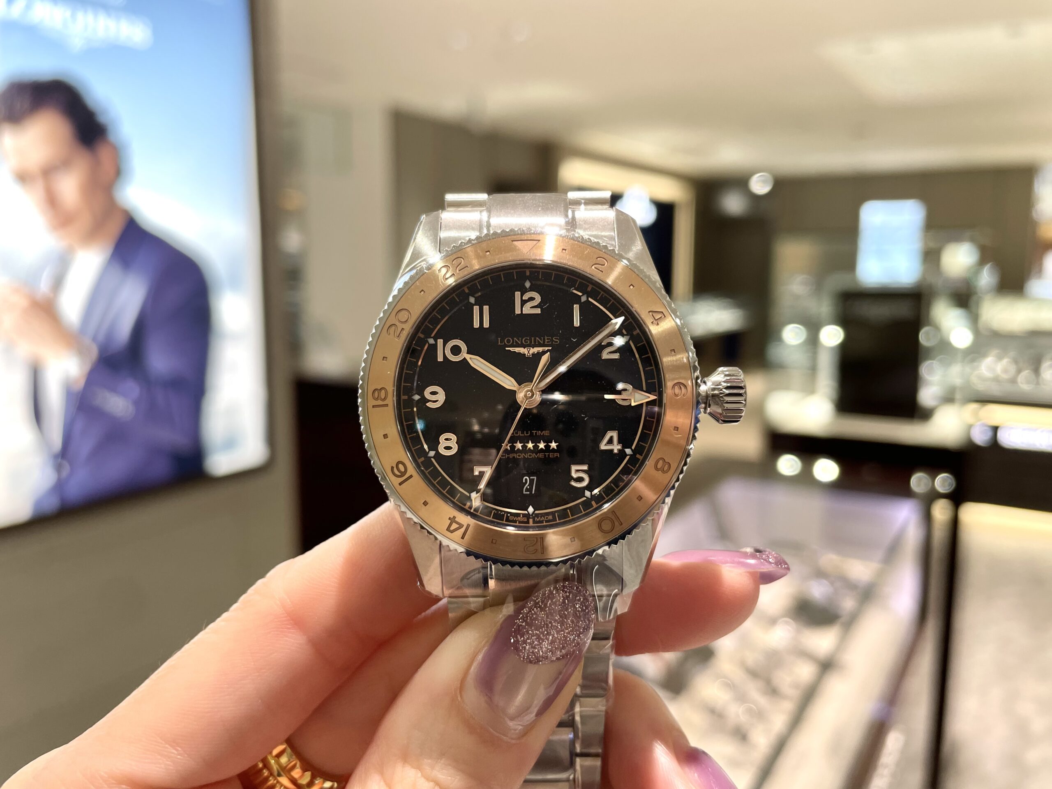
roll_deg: +0.0
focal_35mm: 26
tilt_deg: -7.8
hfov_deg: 67.3
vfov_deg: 53.1
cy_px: 394
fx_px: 790
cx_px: 526
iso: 64
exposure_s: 1/120
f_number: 1.6
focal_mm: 4.2
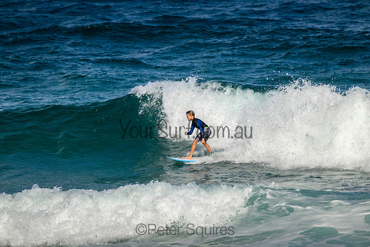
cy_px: 124
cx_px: 185
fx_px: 8224
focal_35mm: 800
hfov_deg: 2.6
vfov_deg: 1.7
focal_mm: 800
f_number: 11
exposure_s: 1/1600
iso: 640
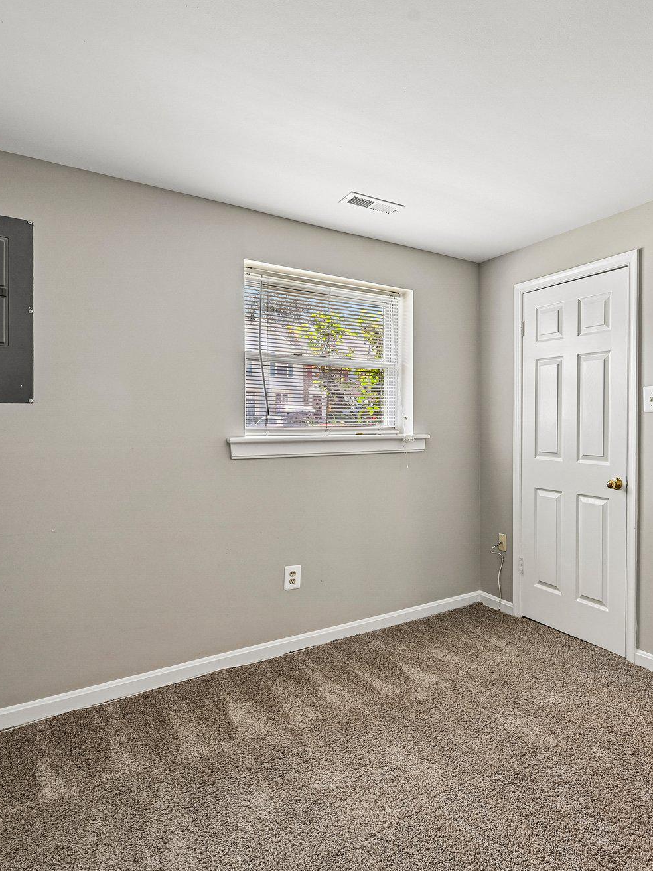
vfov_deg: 79.0
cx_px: 438
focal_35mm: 21
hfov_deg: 61.8
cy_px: 423
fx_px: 528
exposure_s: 1/15
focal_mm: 14
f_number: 8
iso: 400
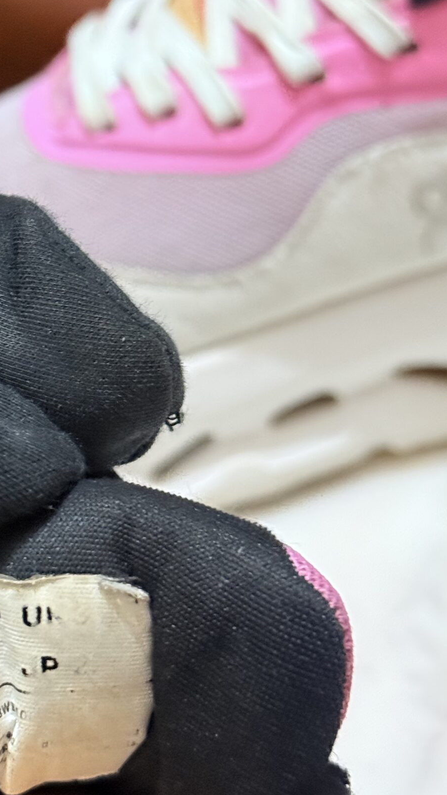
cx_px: 45
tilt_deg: -34.2
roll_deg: +11.7
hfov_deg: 14.2
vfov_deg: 25.2
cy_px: 268
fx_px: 1771
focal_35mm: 84
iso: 500
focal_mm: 6.76
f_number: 1.78
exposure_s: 1/33
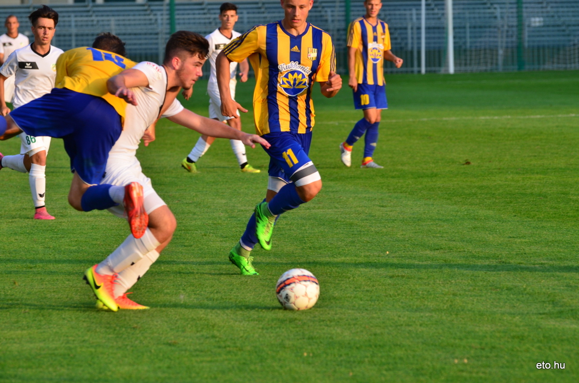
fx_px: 4093
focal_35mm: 255
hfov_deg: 8.1
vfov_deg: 5.4
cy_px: 192
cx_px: 290
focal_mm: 170
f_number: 5.6
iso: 400
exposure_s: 1/500
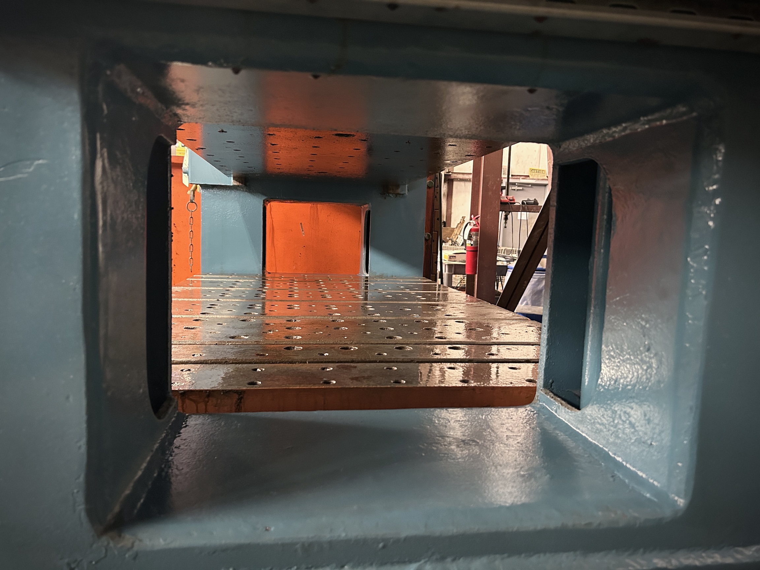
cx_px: 380
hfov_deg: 67.3
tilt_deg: -5.8
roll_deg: -2.0
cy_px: 285
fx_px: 571
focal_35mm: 26
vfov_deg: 53.1
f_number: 1.5
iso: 640
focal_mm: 5.7
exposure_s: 1/40
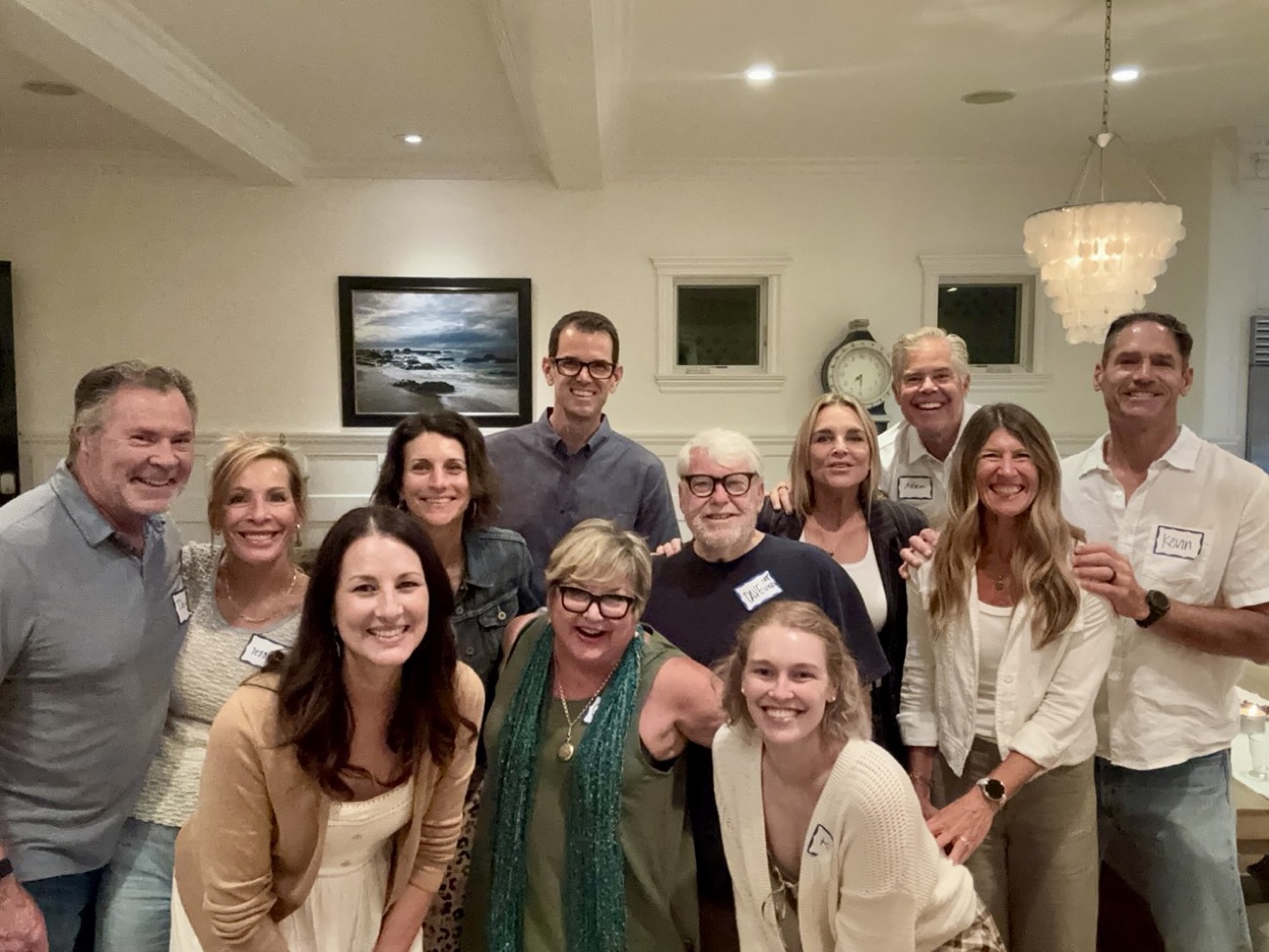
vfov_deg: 46.8
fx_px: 1100
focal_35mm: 30
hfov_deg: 60.0
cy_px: 476
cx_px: 634
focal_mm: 2.69
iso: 500
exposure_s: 1/30
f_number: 1.9
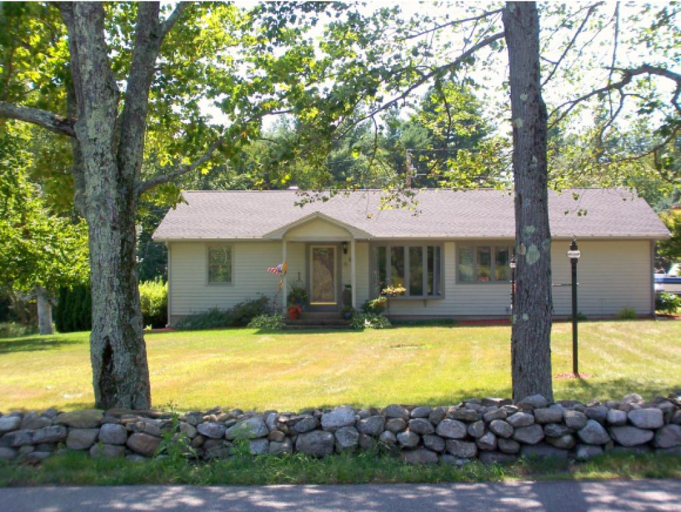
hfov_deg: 38.9
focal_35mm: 49
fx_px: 964
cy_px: 256
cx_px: 340
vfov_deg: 29.7
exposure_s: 1/250
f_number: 4
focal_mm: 8
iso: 64
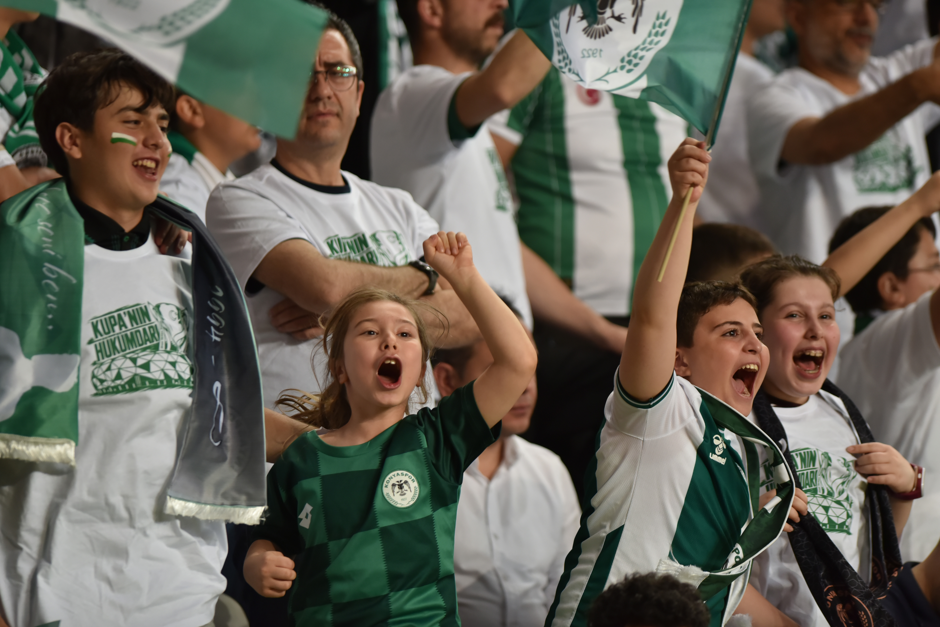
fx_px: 7836
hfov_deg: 6.9
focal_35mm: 300
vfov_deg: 4.6
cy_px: 314
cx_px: 470
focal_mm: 300
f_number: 2.8
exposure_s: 1/800
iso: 1000
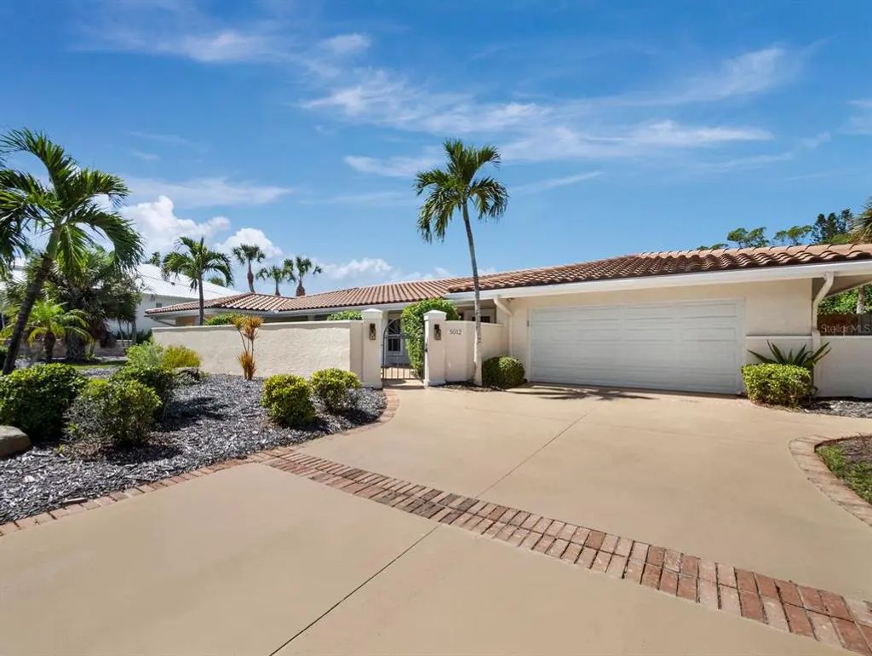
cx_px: 436
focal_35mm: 14
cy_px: 328
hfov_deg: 102.0
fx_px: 353
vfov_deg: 85.8
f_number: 9
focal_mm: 7
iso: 1250
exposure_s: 1/4000
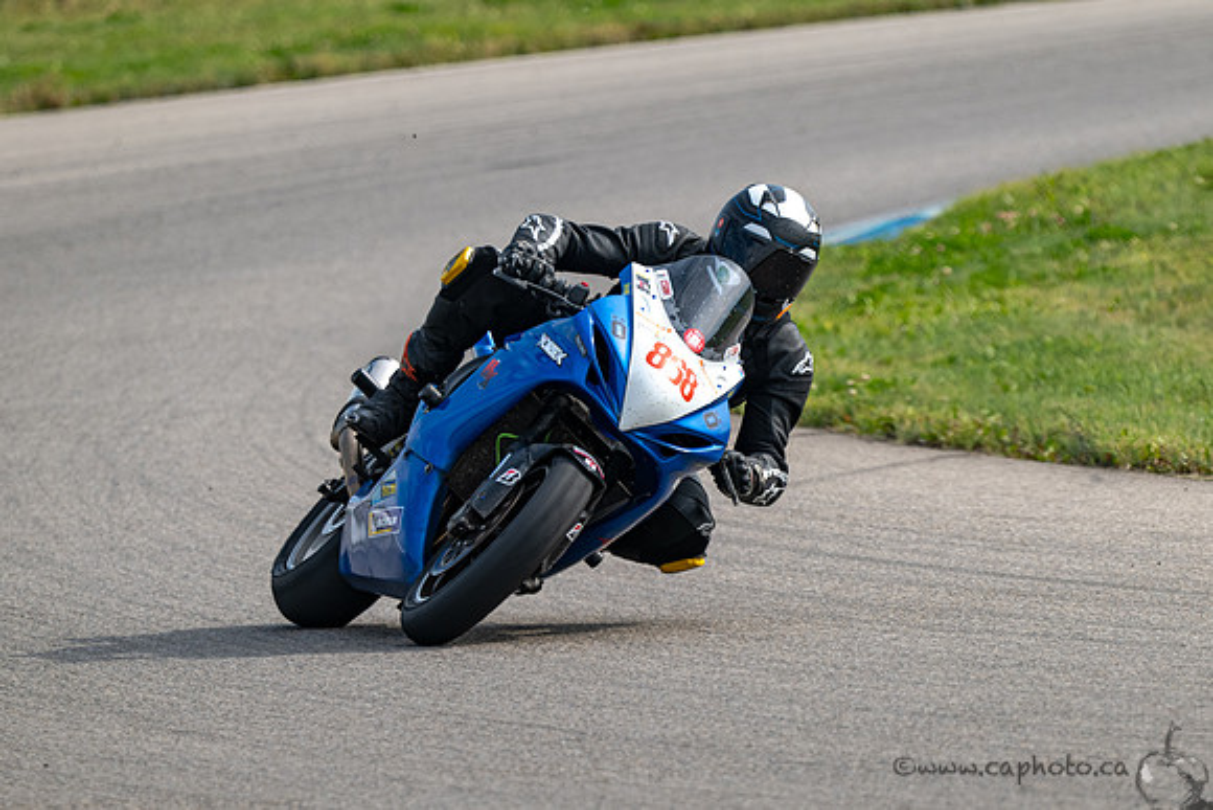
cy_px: 485
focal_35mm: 581
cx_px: 616
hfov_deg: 3.6
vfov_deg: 2.4
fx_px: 19571
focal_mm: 410
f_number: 6
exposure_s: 1/1250
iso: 280
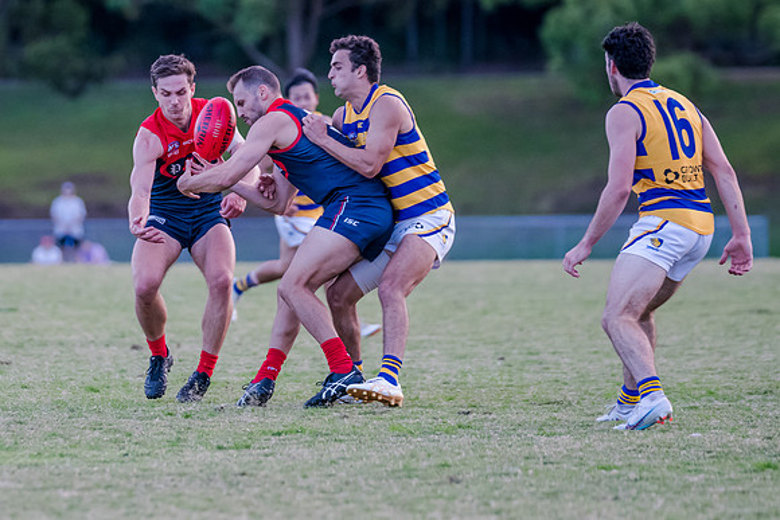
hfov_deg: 5.6
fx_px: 7921
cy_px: 231
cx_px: 129
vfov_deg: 3.8
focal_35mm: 366
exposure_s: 1/1600
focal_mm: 195
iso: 1600
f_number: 2.8
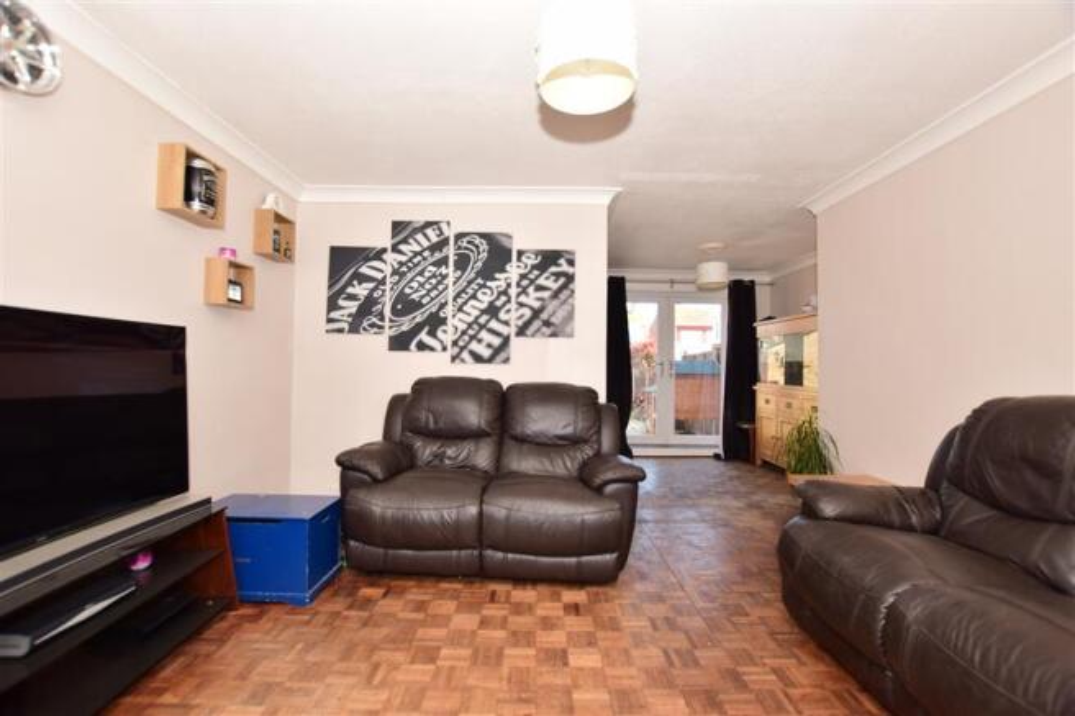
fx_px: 448
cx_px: 538
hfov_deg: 100.4
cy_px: 358
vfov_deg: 77.3
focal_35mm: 15
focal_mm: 10
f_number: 5.6
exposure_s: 1/125
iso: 200
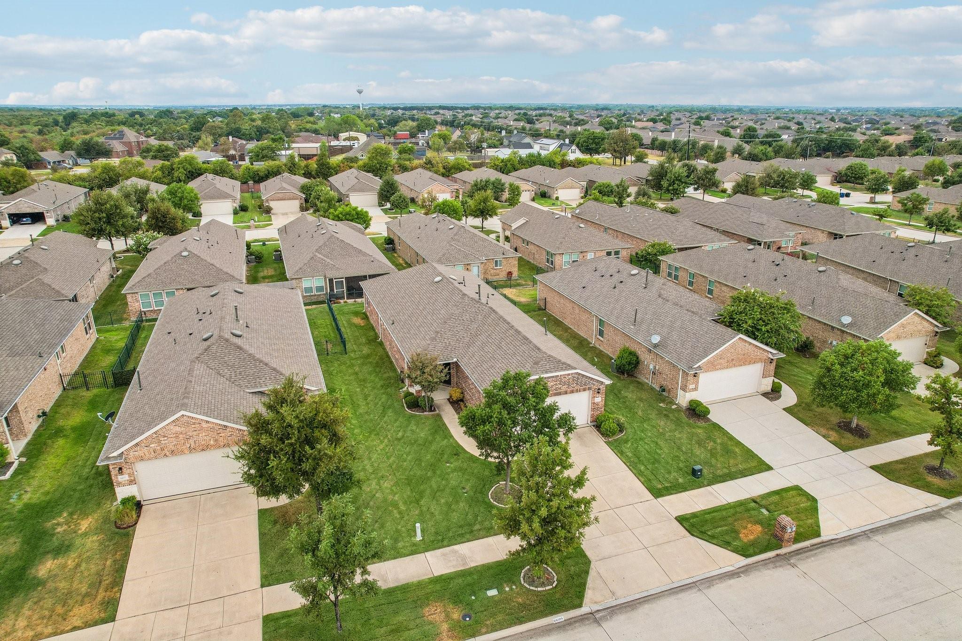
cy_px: 320
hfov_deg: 78.6
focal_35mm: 22
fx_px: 588
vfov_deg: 57.2
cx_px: 481
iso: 200
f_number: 2.8
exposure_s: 1/1600
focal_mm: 8.4
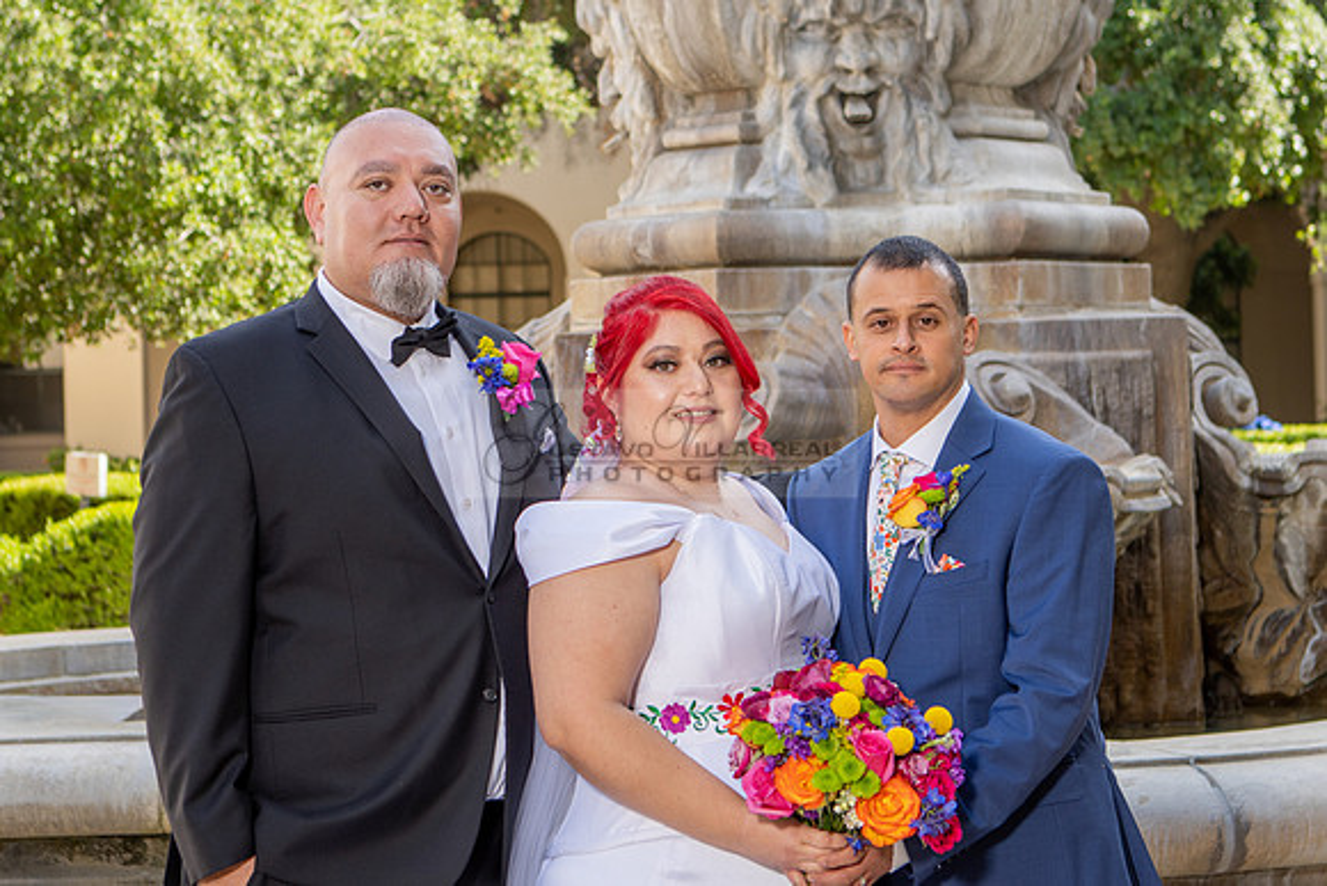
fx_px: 3147
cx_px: 711
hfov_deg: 23.8
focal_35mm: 85
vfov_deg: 16.0
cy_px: 371
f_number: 4.5
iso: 100
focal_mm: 50
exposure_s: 1/200
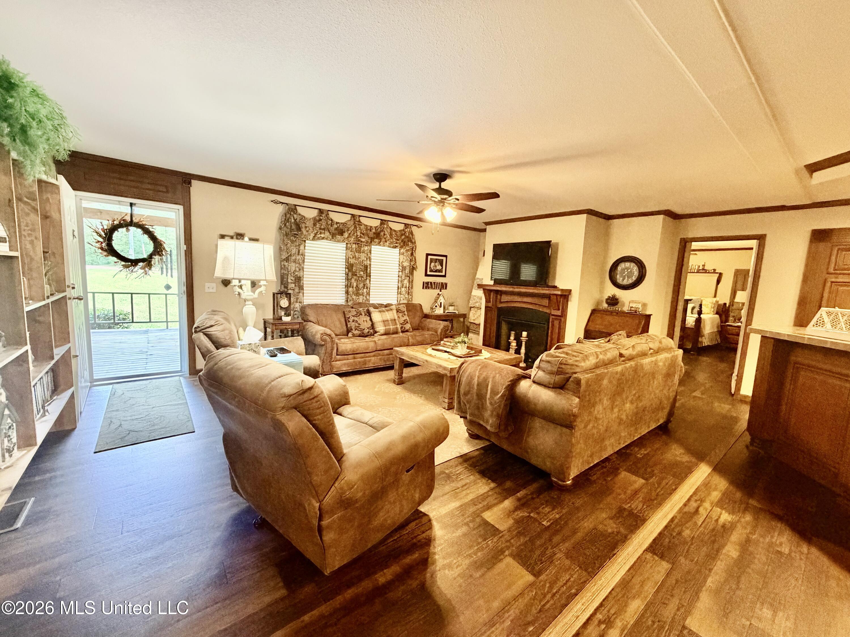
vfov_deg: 85.7
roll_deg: -2.1
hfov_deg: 102.1
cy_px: 318
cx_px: 425
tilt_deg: -6.9
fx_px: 344
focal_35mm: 14
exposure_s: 1/60
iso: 500
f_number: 2.2
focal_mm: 2.22
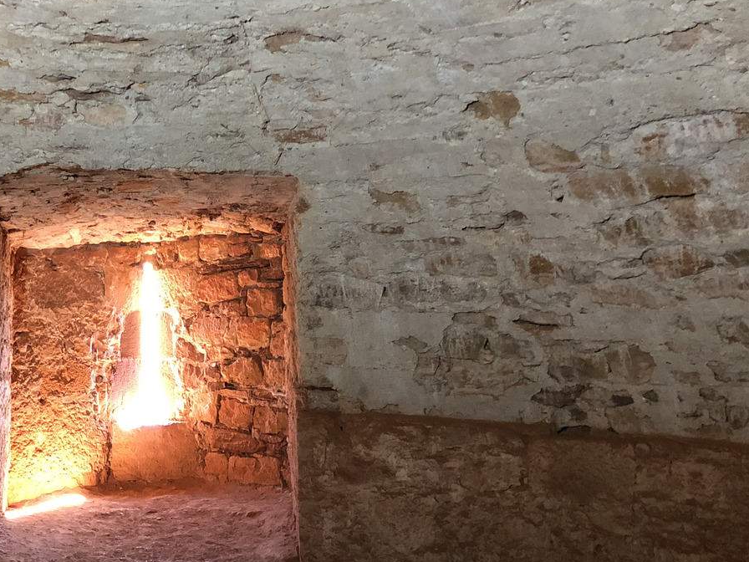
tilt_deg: +1.5
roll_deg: +1.2
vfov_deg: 29.1
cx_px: 125
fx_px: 1082
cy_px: 304
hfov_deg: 36.6
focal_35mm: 50
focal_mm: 4
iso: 100
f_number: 1.8
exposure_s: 1/5
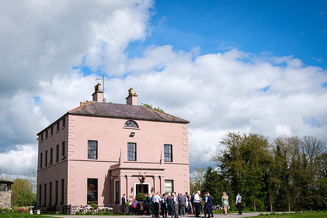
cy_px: 123
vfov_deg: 28.0
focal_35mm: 48
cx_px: 144
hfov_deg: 41.1
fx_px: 436
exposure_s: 1/2000
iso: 160
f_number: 2.8
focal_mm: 26.6
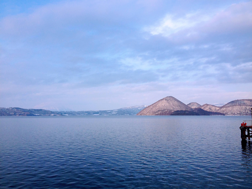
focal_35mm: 35
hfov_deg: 52.6
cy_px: 94
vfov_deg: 40.7
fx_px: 255
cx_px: 126
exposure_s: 1/920
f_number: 2.4
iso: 50
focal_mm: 4.28
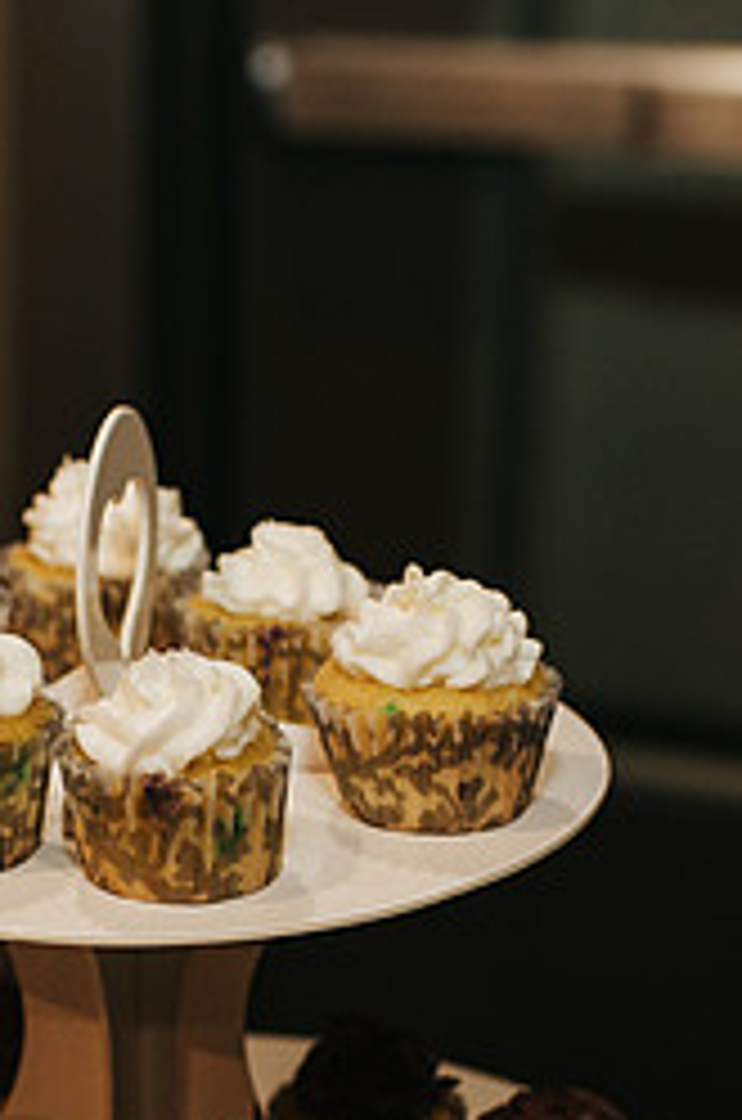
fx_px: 2949
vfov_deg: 21.0
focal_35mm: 95
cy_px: 1008
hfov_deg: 14.3
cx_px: 150
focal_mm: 35
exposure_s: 1/200
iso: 1000
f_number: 3.5
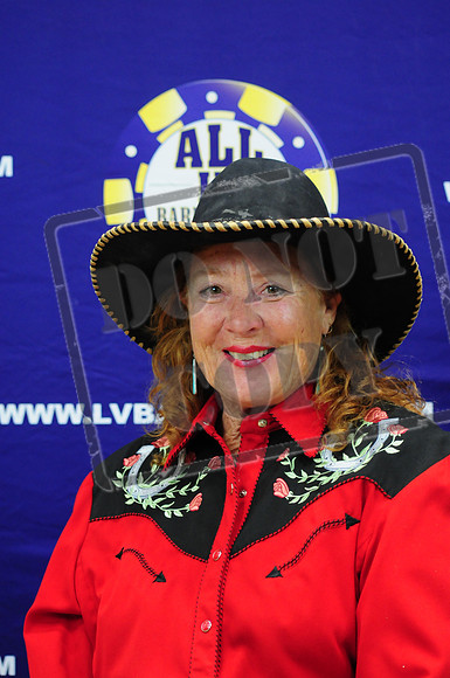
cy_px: 339
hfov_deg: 13.0
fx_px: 1974
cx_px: 225
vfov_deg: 19.5
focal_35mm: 105
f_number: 4
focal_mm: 70
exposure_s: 1/125
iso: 1250
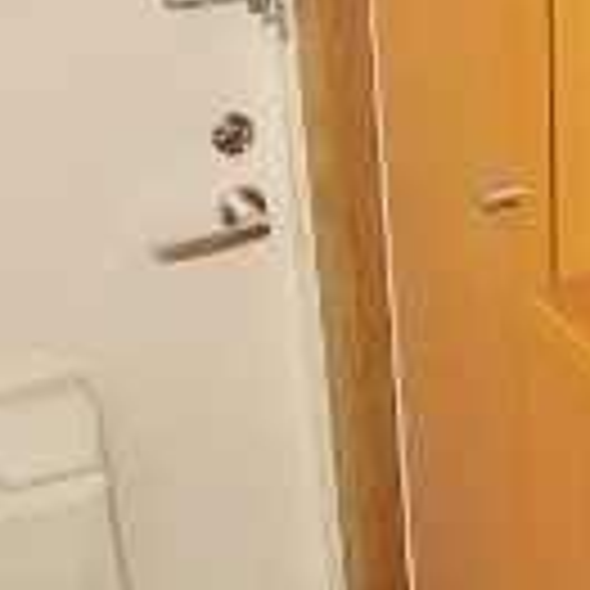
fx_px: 1909
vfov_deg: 17.3
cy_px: 558
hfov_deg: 17.3
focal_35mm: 99
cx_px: 536
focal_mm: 4
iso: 200
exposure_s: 1/30
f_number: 3
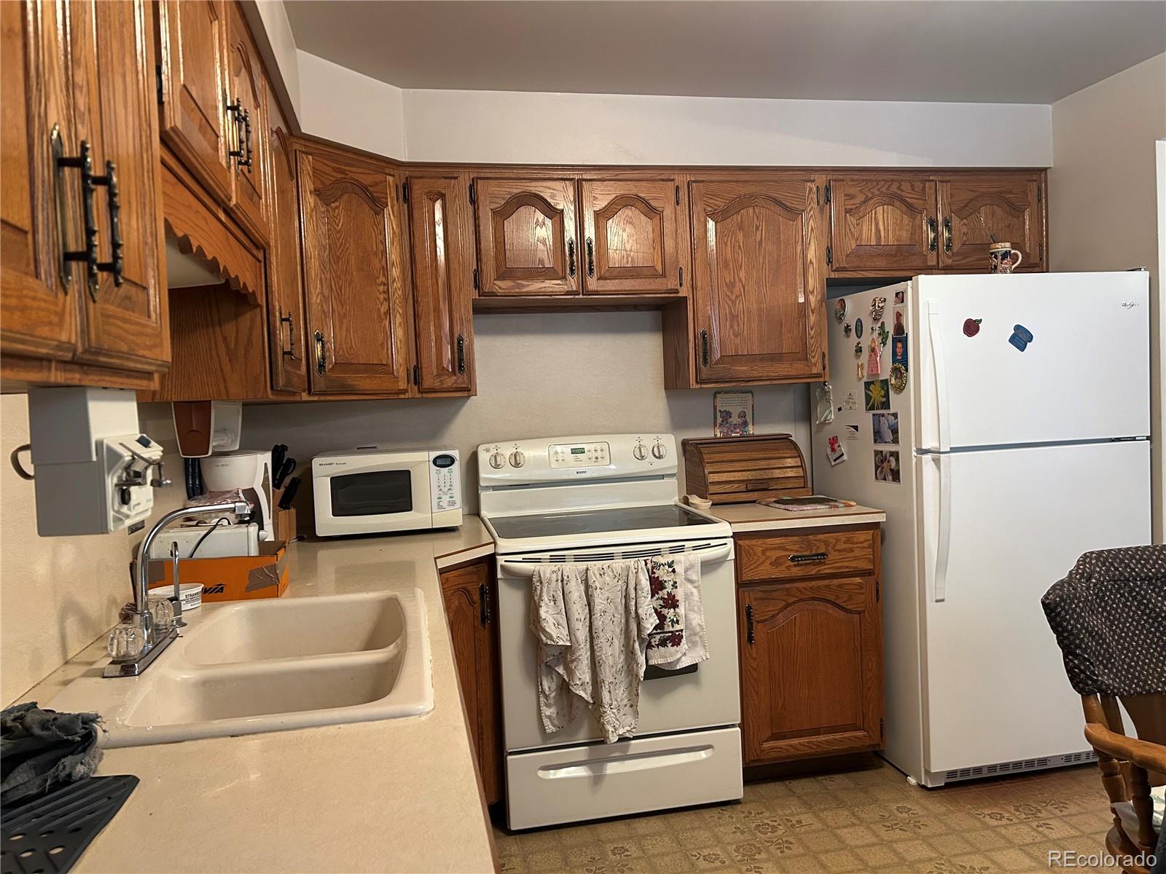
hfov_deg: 67.3
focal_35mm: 26
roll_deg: +2.1
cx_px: 583
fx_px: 876
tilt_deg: -2.3
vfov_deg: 53.1
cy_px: 437
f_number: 1.5
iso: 200
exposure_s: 1/60
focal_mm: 5.7
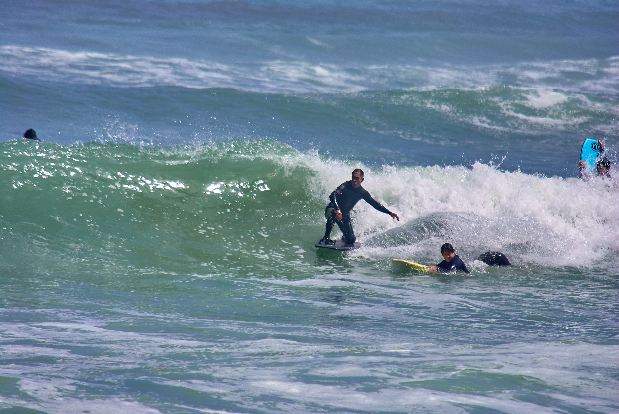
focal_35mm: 450
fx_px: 7747
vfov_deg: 3.1
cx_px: 310
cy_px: 207
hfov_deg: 4.6
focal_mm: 300
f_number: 7.1
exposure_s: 1/2500
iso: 200
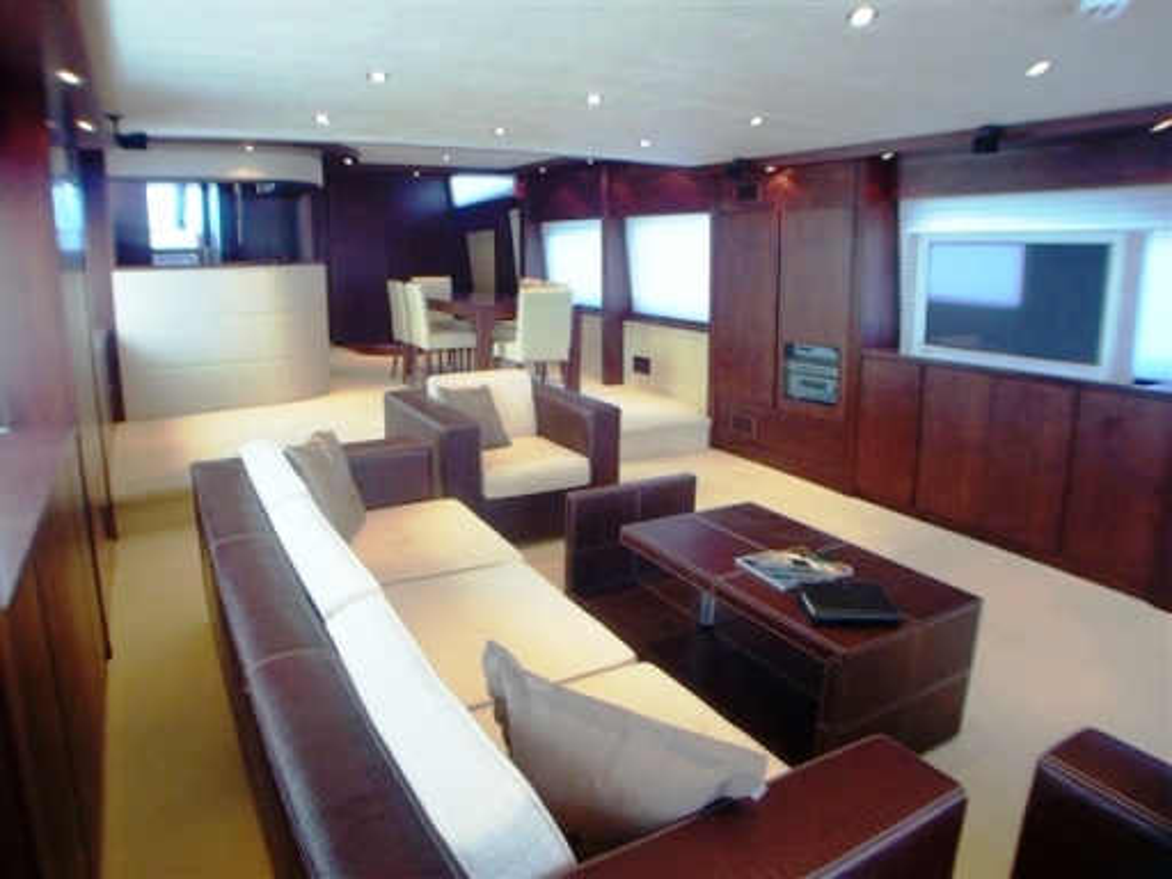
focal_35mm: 33
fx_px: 1117
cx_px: 586
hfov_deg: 55.4
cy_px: 440
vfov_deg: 42.9
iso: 125
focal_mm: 5.4
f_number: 3
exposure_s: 1/15
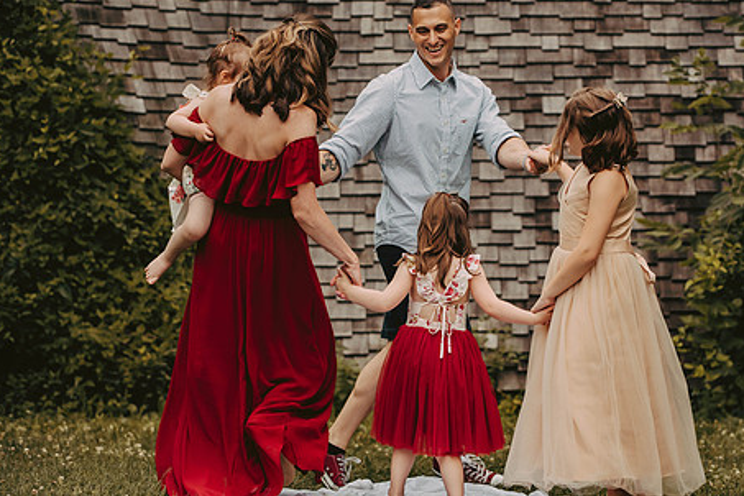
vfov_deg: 10.2
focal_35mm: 134
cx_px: 440
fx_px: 2769
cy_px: 183
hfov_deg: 15.3
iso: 640
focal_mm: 100
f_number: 2.8
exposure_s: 1/3200
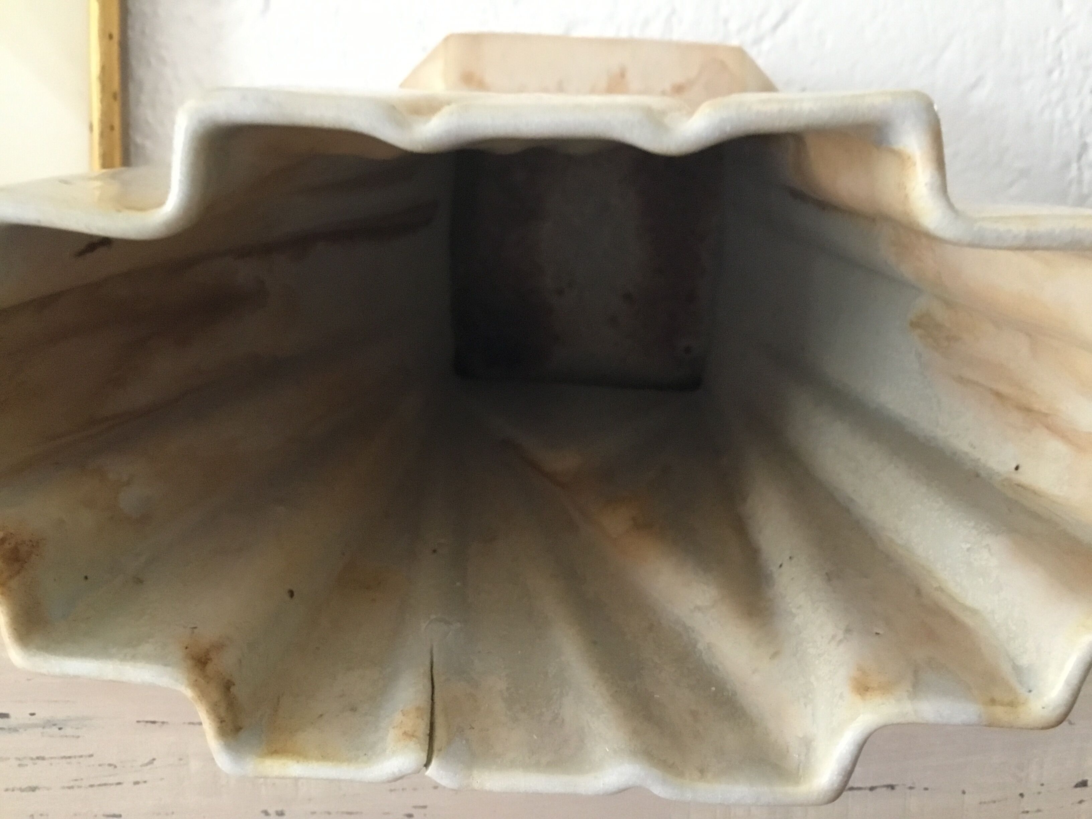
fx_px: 978
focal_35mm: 31
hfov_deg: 58.4
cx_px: 546
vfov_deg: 45.4
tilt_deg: -11.3
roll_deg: +0.9
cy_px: 410
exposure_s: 1/17
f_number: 2.4
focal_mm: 3.3
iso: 200
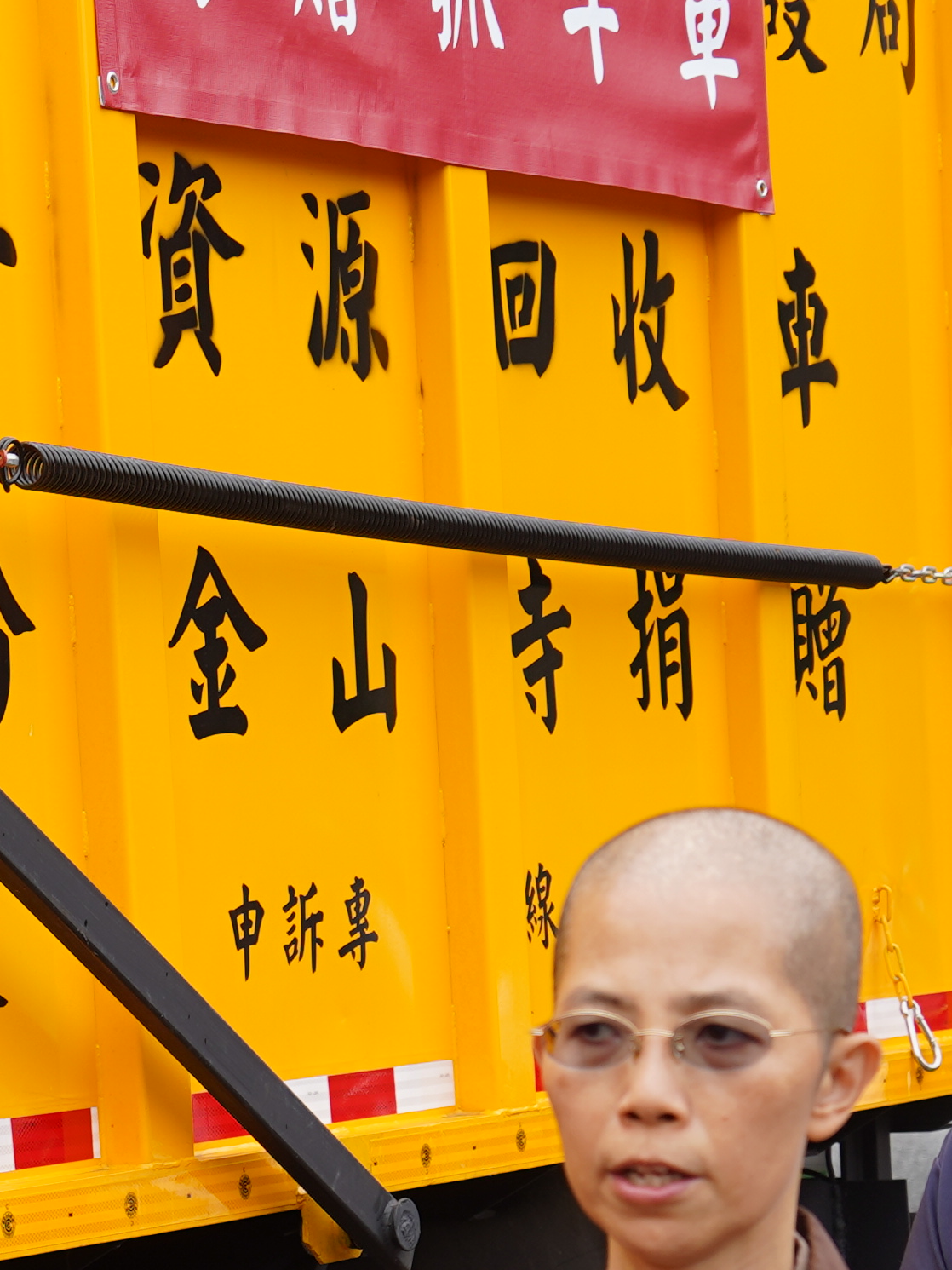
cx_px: -238
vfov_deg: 13.4
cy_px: 1059
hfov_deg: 9.9
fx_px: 5391
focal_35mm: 147
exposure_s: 1/200
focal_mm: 38
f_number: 4.5
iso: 100
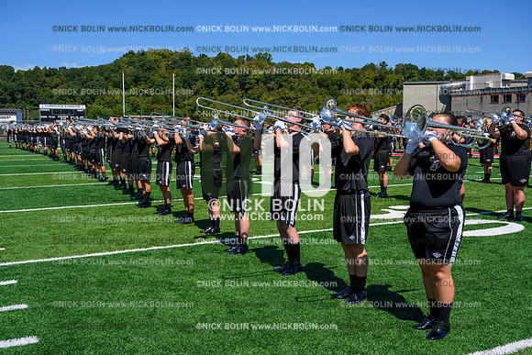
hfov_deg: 51.9
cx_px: 266
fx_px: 547
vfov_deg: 36.0
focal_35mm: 37
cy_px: 178
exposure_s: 1/640
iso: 160
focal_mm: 37
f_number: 8
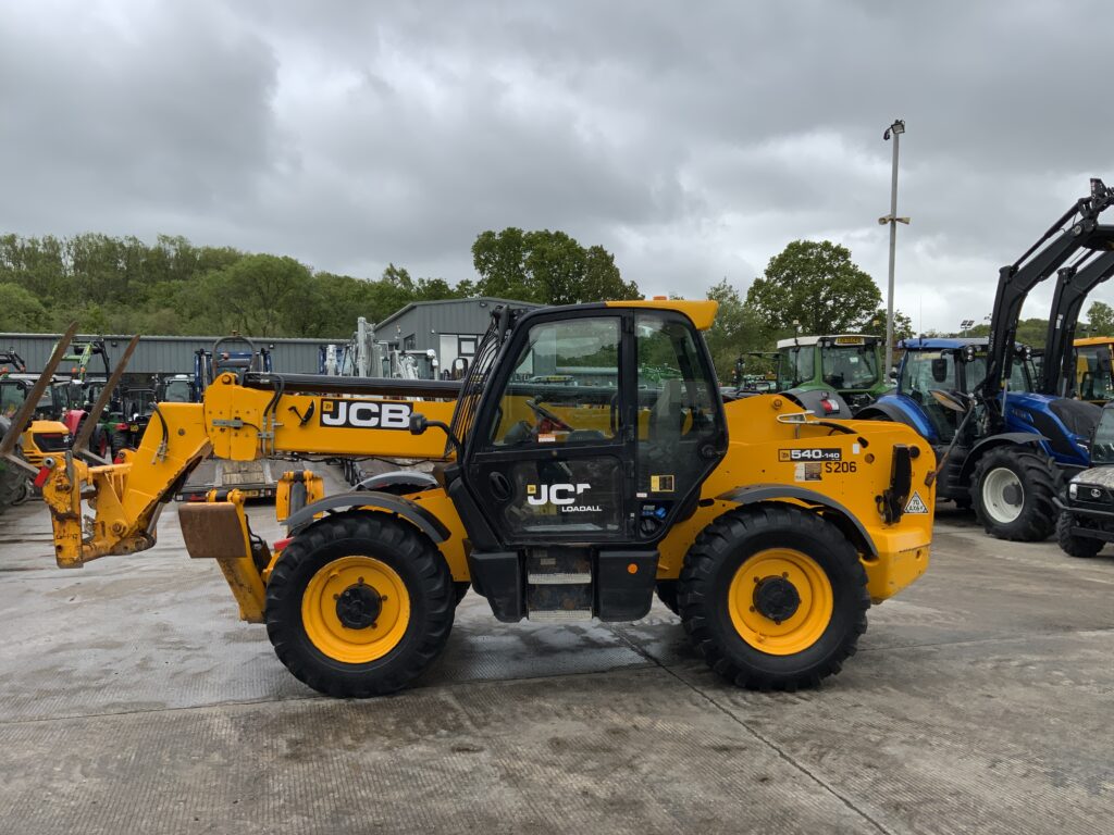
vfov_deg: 48.2
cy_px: 418
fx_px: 933
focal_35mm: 29
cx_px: 557
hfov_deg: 61.7
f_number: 1.8
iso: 16
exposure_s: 1/728
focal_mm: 3
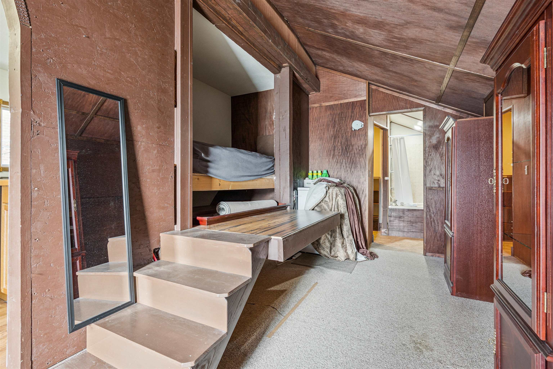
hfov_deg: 96.7
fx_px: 246
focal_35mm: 16
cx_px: 276
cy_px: 184
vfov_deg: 73.7
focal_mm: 16
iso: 400
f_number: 9
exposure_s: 1/1.67
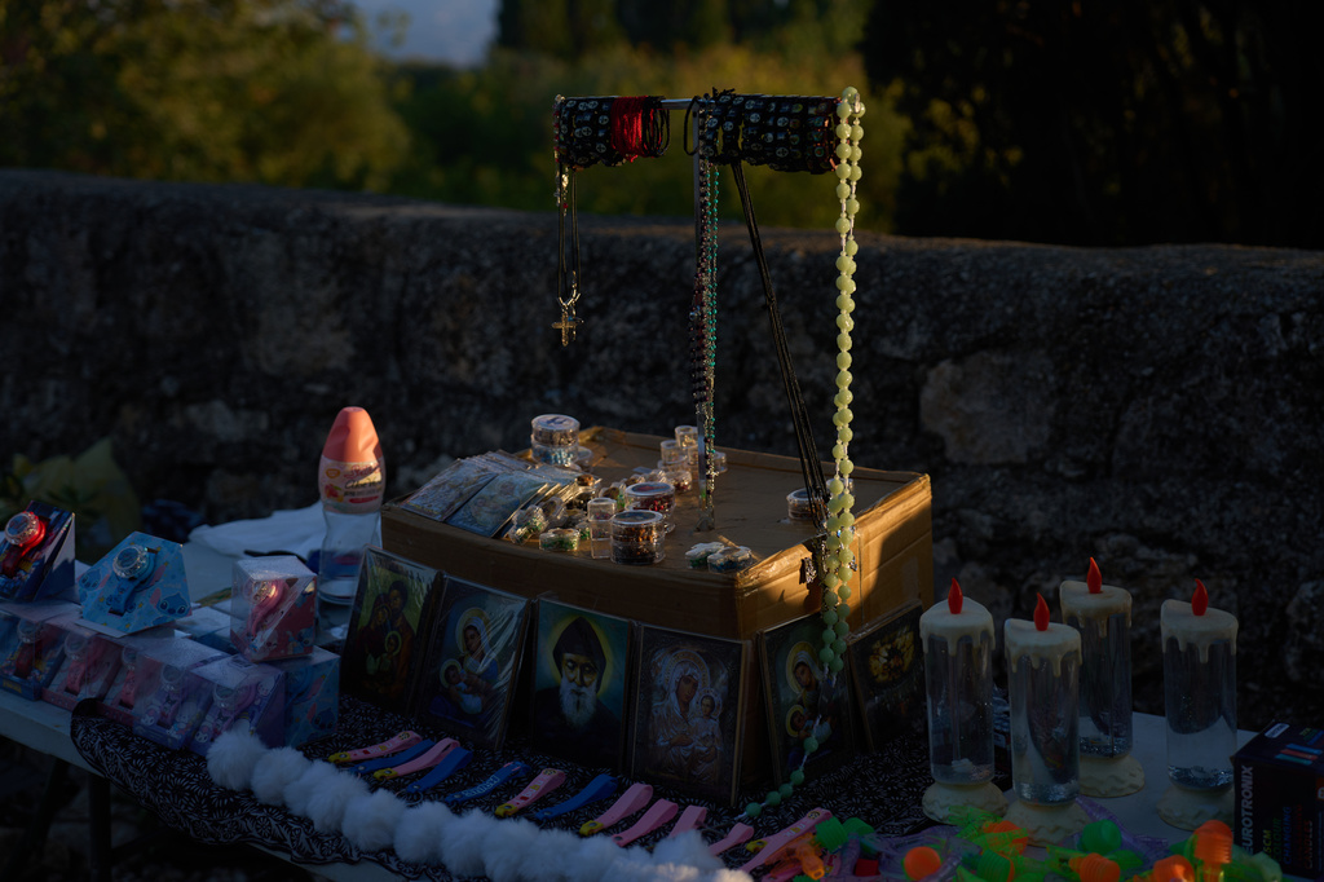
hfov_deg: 39.6
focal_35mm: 50
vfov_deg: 27.0
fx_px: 1838
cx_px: 662
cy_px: 441
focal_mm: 50
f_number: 2.8
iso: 50
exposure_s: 1/400
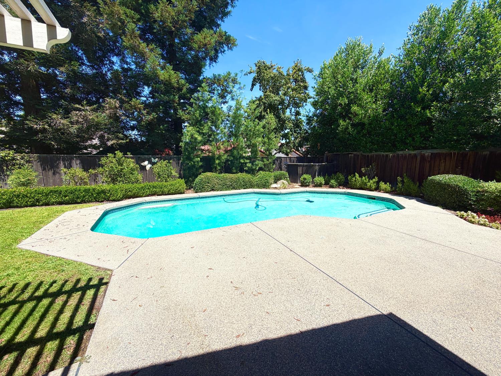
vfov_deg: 85.7
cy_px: 188
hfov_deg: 102.1
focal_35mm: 14
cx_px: 250
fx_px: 203
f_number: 2.2
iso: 20
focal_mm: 2.22
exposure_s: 1/830
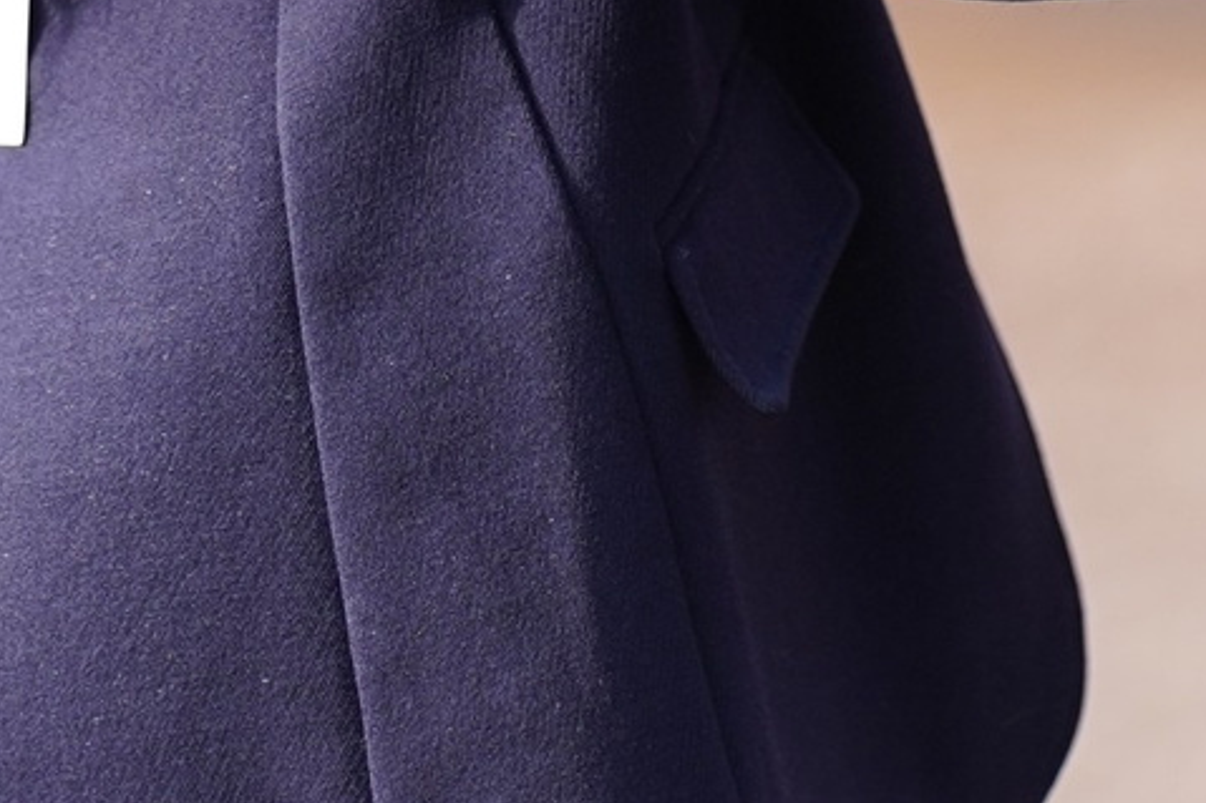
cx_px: 274
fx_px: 35831
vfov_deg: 1.3
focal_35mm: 1070
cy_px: -1235
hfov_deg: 1.9
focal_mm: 200
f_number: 2
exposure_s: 1/3200
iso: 250
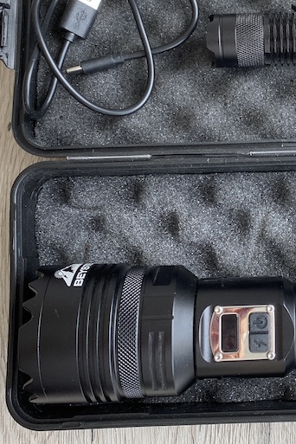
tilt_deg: -82.9
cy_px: 164
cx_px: 302
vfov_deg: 36.6
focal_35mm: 54
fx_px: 666
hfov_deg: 23.9
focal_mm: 4.25
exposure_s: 1/122
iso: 40
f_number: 1.8
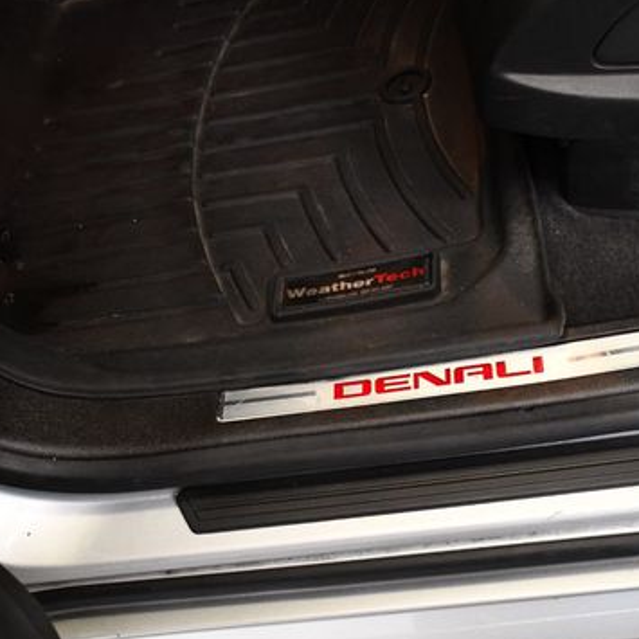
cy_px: 373
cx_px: 432
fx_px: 1086
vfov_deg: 32.7
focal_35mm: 52
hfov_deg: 32.5
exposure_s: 1/125
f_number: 3.8
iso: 3200
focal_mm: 23
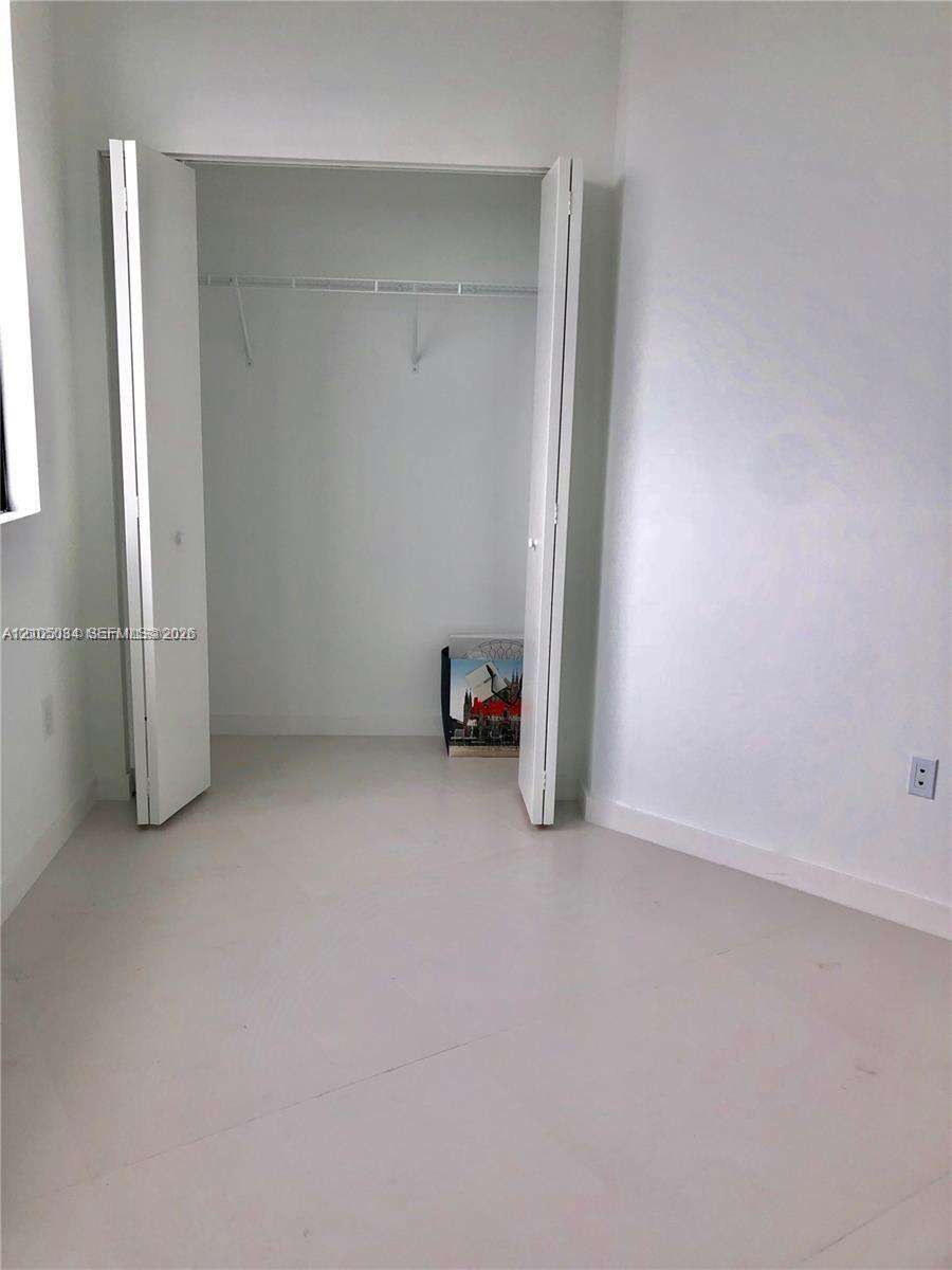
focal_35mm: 28
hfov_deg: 49.7
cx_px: 476
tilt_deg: -10.3
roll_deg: -2.4
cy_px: 635
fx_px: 1027
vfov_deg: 63.4
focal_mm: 4
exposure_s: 1/372
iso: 20
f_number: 1.8
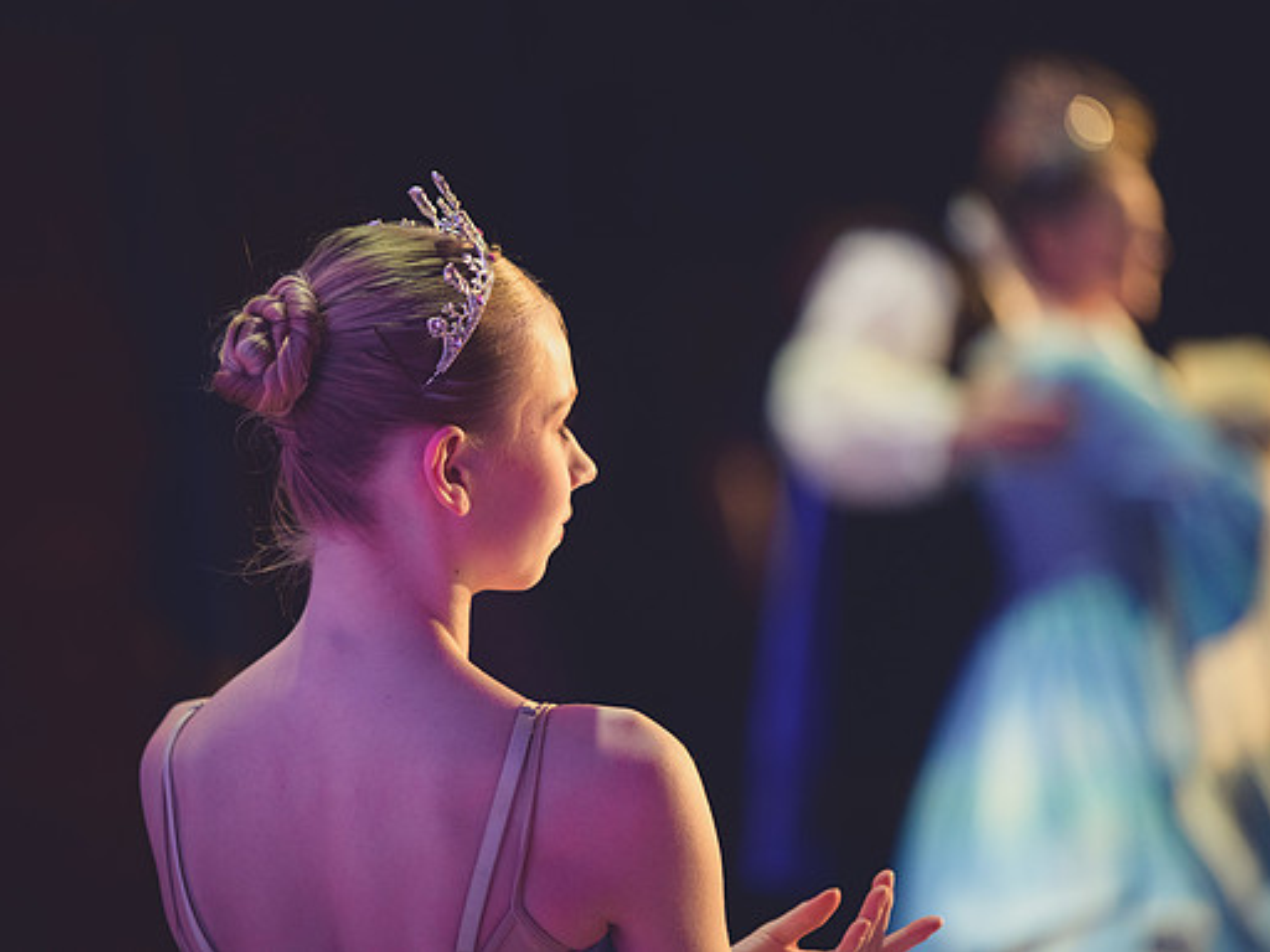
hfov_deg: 9.1
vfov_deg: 6.8
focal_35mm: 218
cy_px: 475
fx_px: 7998
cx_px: 598
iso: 5000
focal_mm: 200
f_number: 2.8
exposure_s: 1/320
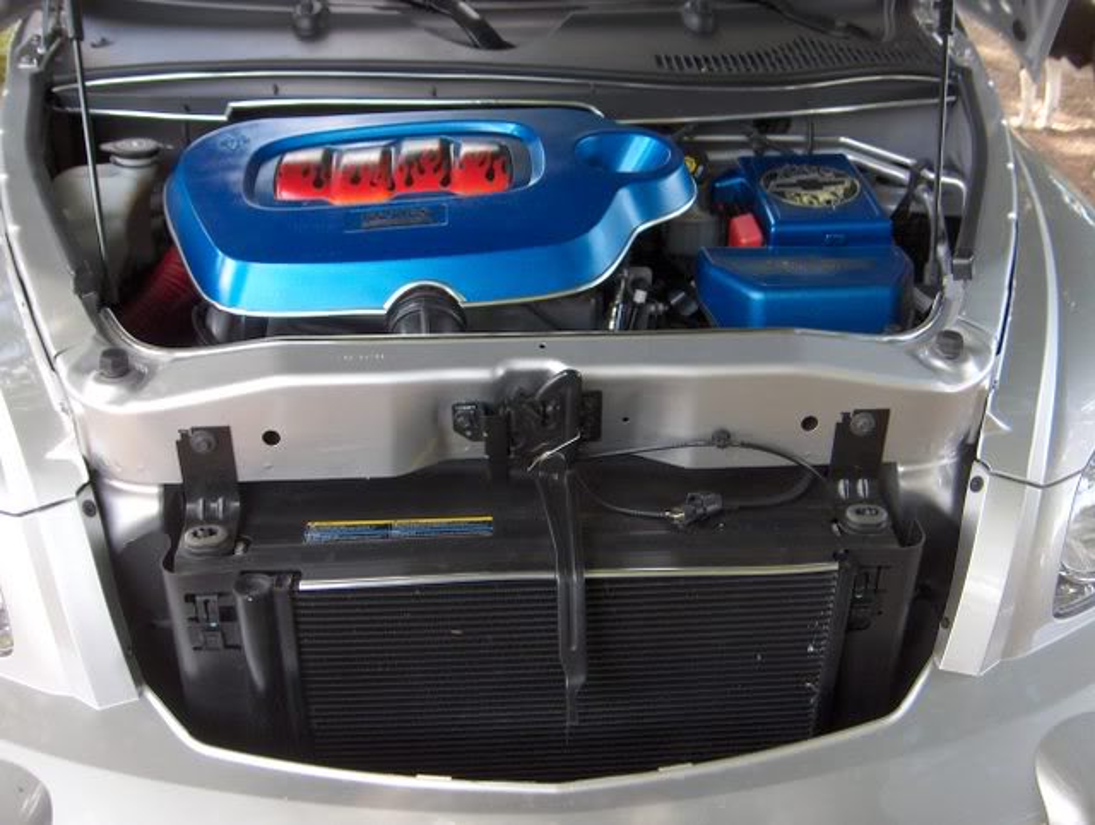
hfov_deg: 47.8
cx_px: 548
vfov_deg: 36.9
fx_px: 1236
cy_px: 412
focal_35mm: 39
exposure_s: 1/62.7
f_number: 2.8
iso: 200
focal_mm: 8
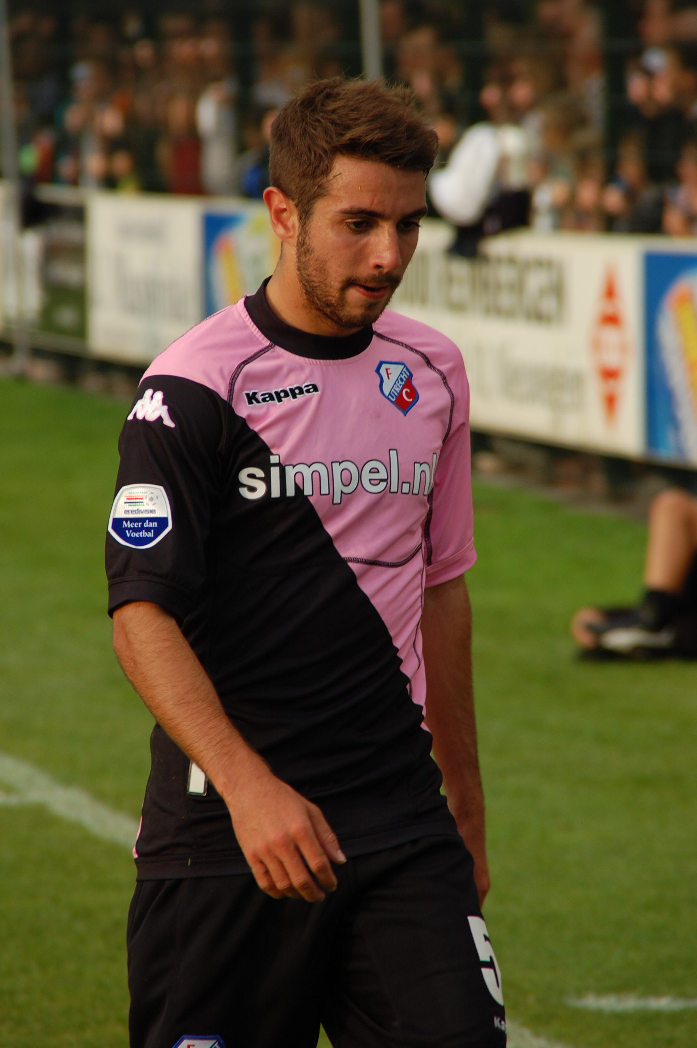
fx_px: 9602
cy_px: 495
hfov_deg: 4.2
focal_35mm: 330
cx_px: 329
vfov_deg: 6.3
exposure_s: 1/320
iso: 200
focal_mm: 200
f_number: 6.3
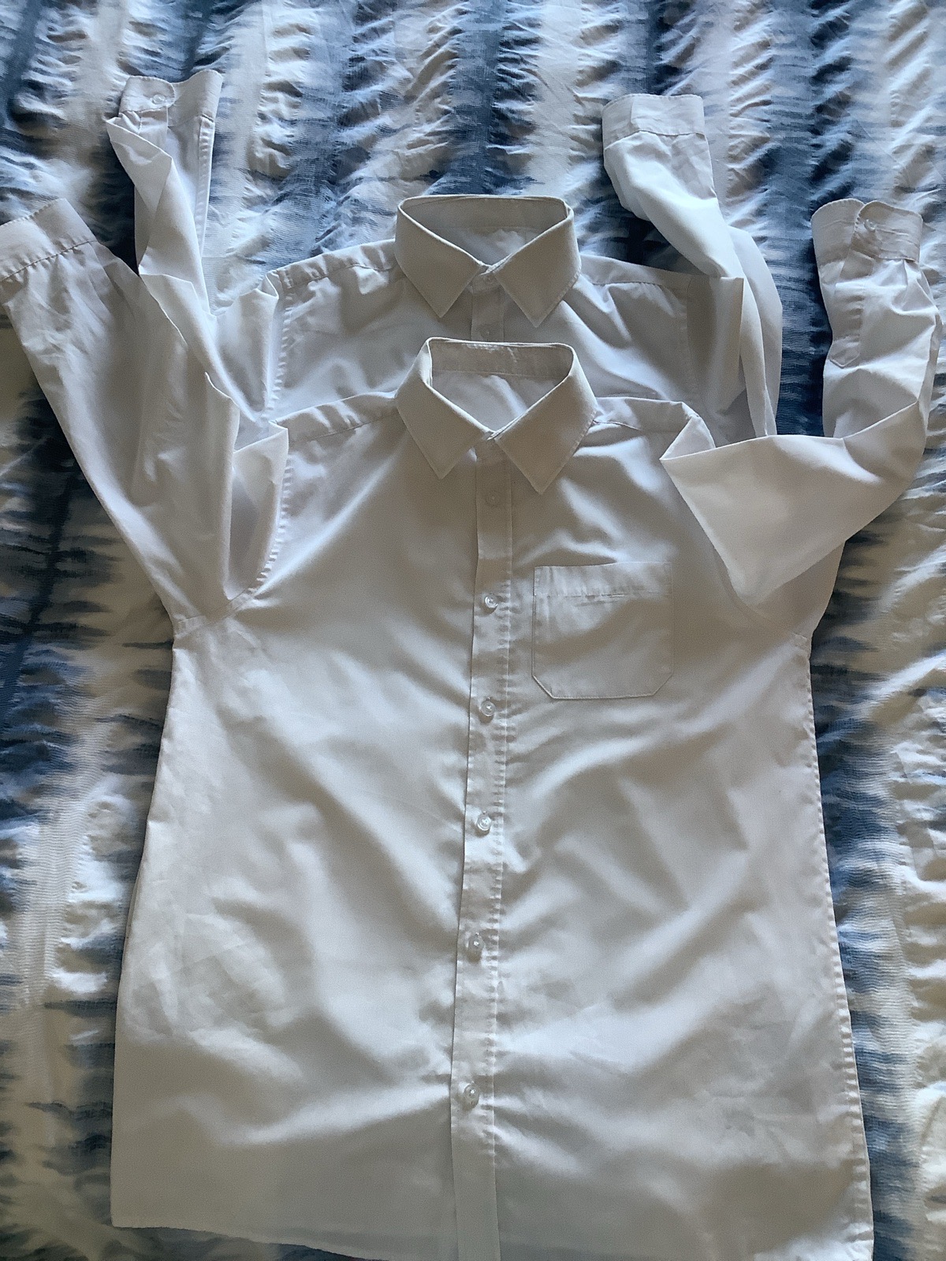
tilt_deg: -66.9
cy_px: 630
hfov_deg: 45.4
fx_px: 1130
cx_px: 473
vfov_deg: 58.4
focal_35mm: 31
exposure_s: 1/60
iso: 160
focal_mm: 3.3
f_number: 2.4
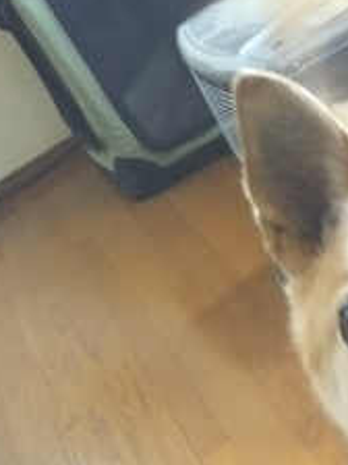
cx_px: 376
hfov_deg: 20.9
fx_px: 898
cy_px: 440
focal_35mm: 67
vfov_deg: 27.6
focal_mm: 4
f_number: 2.2
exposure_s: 1/11
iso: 640
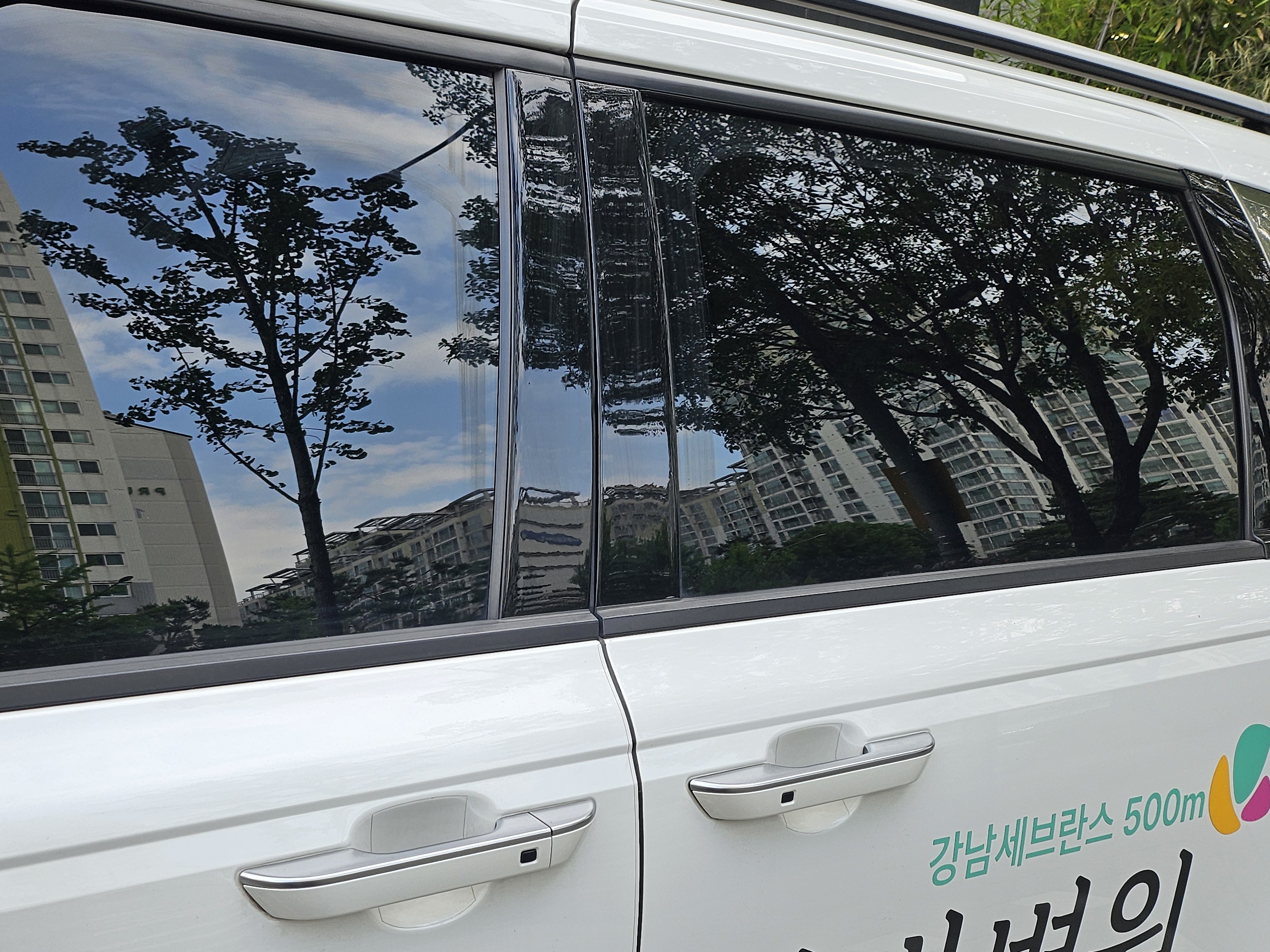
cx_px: 466
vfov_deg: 36.0
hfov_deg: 47.4
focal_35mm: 39
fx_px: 1431
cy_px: 708
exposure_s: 1/775
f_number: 1.8
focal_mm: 5
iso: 50
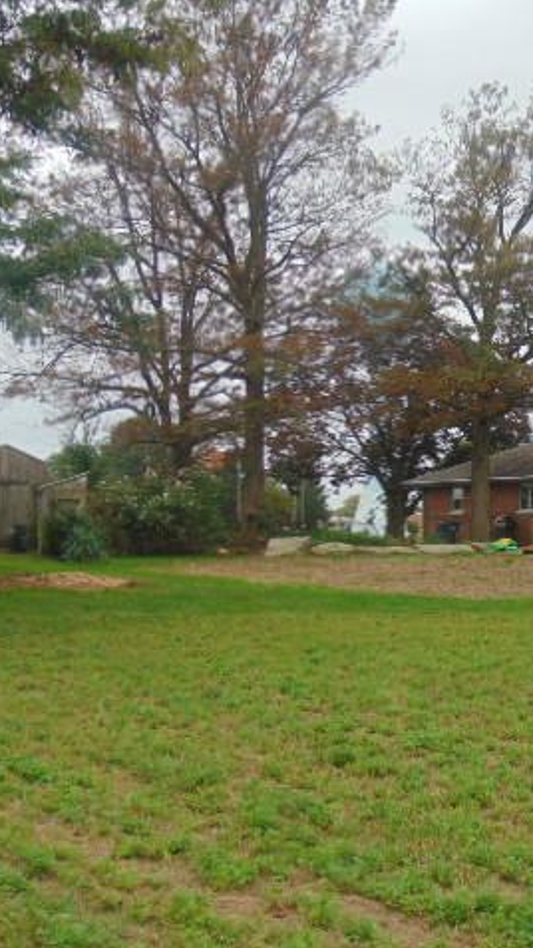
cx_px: 471
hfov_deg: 20.7
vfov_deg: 36.6
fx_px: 1433
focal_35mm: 57
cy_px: 475
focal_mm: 6.9
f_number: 3.3
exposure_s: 1/400
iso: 80
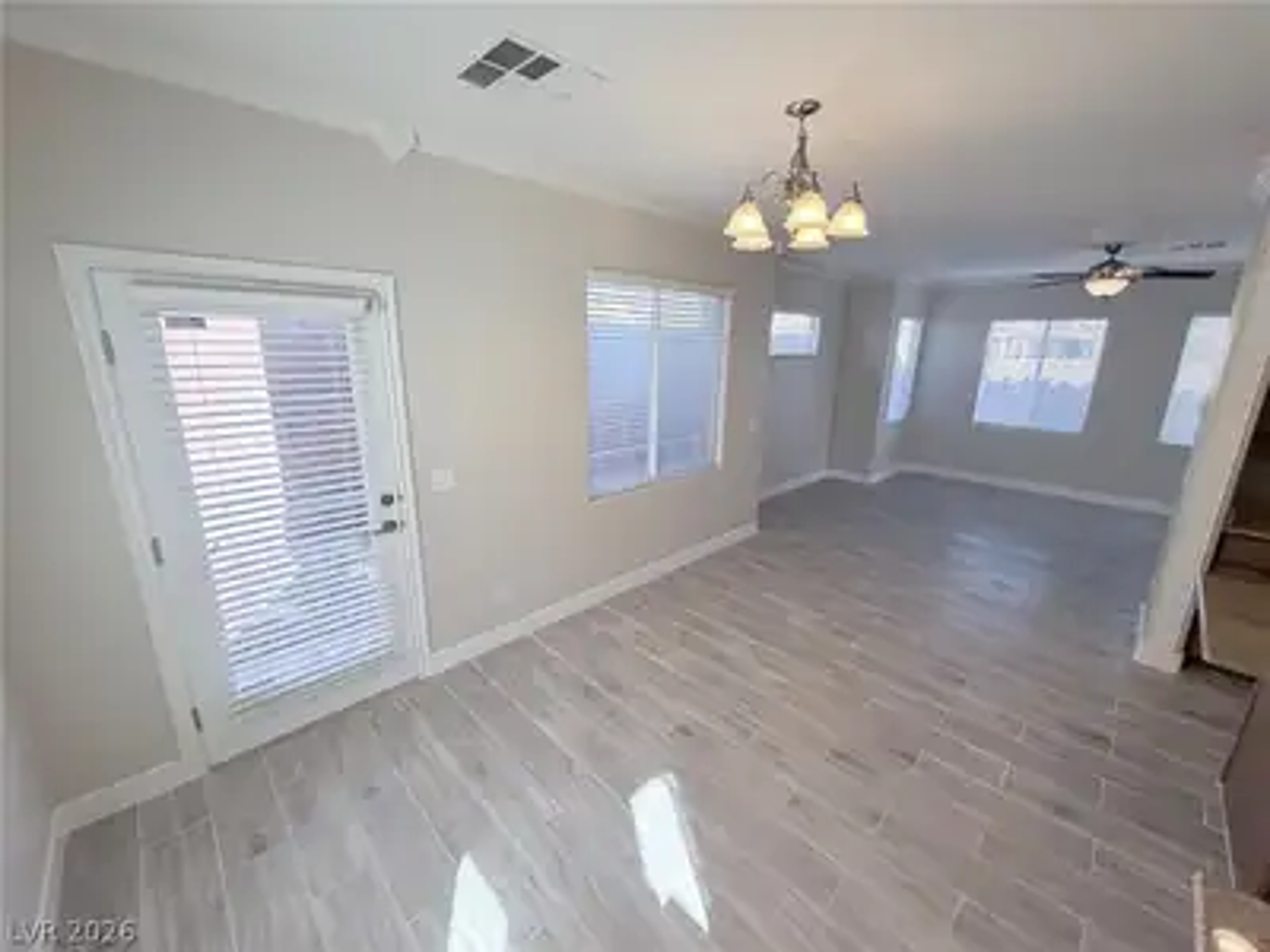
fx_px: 514
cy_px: 476
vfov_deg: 85.7
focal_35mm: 14
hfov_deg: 102.1
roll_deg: -0.9
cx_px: 635
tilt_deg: -15.9
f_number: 2.2
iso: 64
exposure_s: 1/120
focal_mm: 2.22
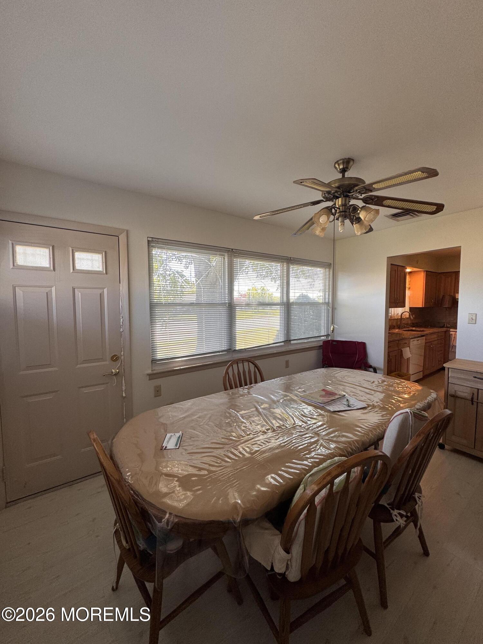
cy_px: 322
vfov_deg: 102.1
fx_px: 260
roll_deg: +1.0
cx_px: 242
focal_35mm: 14
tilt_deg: -3.4
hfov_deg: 85.7
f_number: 2.2
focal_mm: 2.22
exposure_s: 1/99
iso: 80
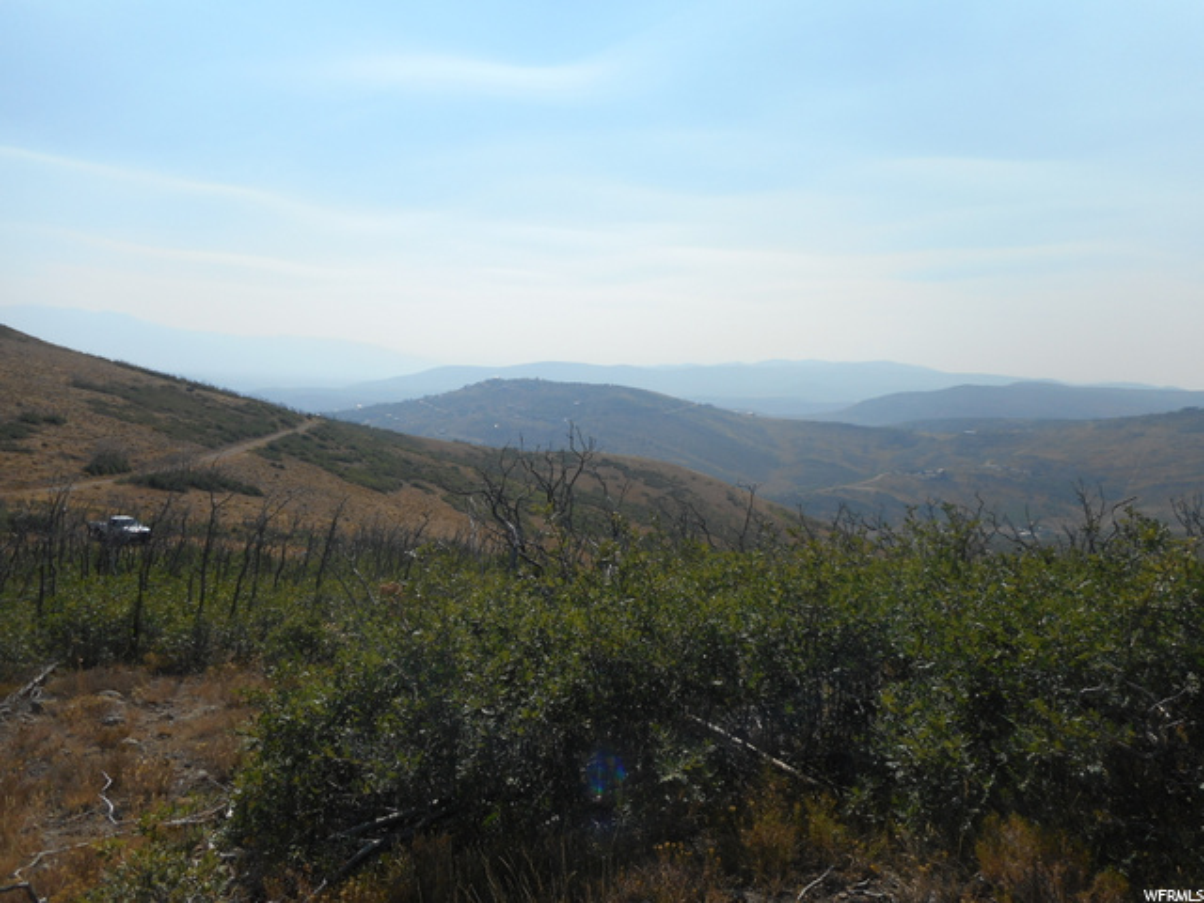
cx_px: 602
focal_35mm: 25
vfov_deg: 54.9
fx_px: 870
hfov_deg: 69.4
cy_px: 452
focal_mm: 4.5
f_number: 10.5
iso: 80
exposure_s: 1/200
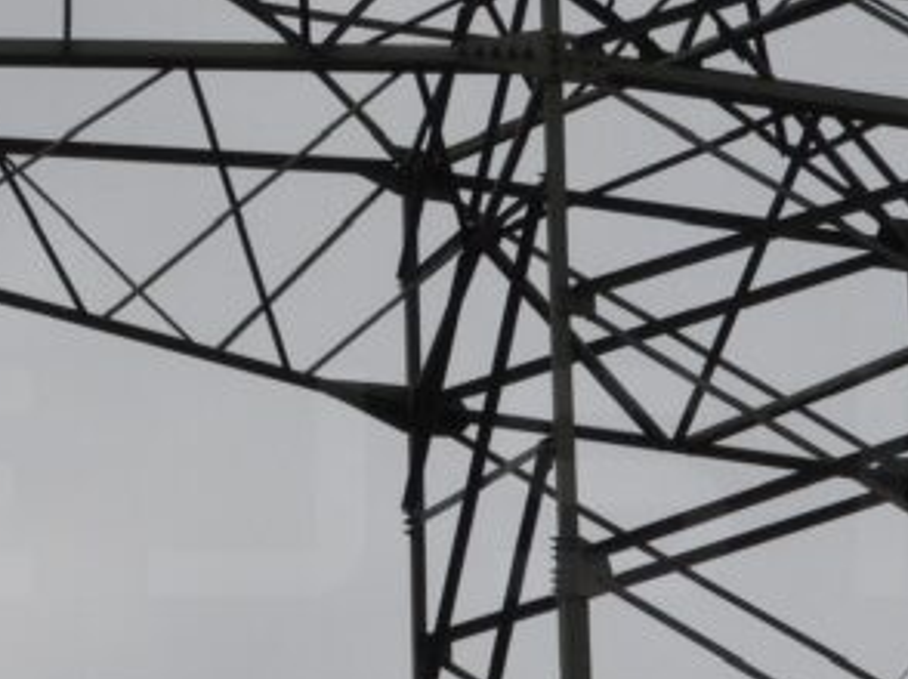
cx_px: -296
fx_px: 9593
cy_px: 272
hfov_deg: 5.4
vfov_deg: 4.1
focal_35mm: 366
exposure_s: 1/1600
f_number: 5.6
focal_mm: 18.9
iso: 100
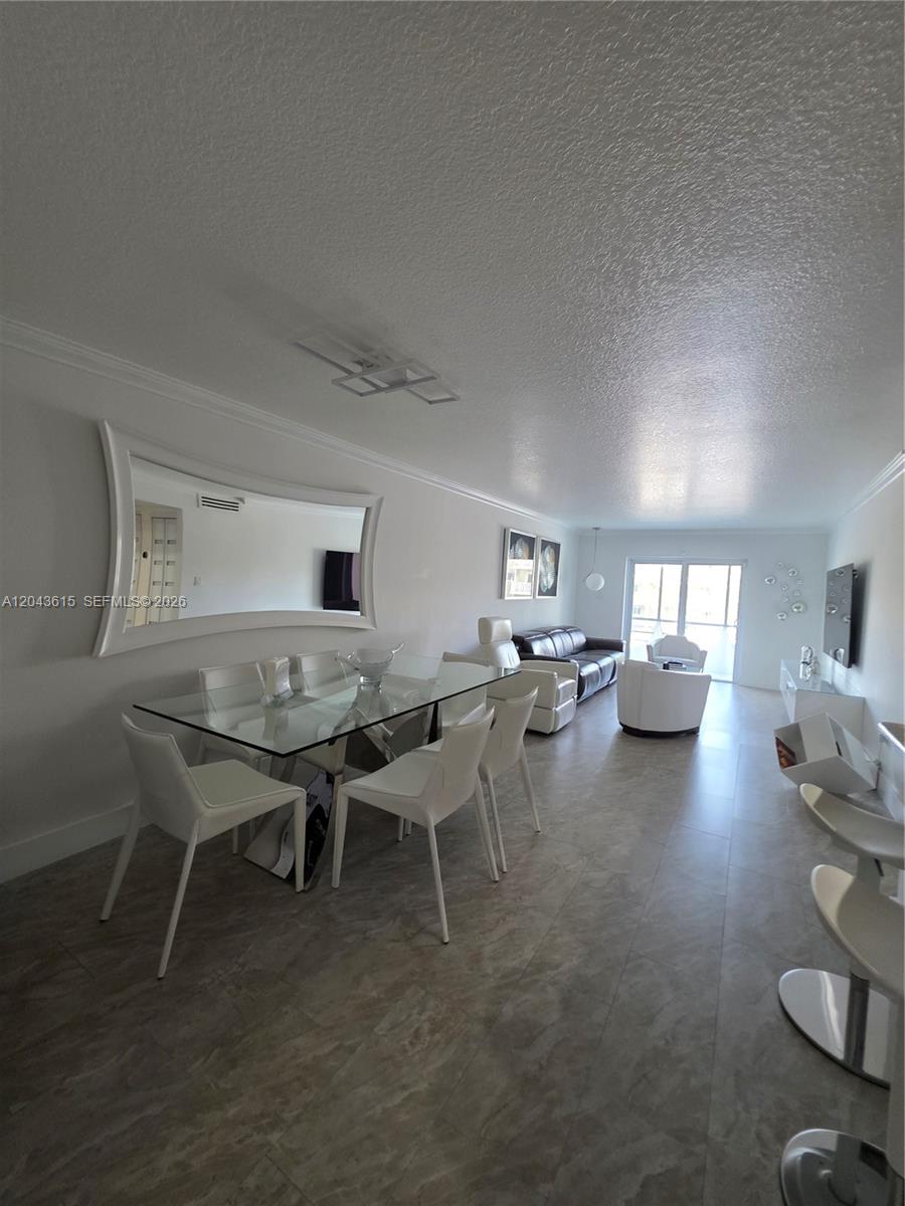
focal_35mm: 13
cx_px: 452
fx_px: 453
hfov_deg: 89.9
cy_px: 603
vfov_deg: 106.2
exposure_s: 1/60
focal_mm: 2.2
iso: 400
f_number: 1.9
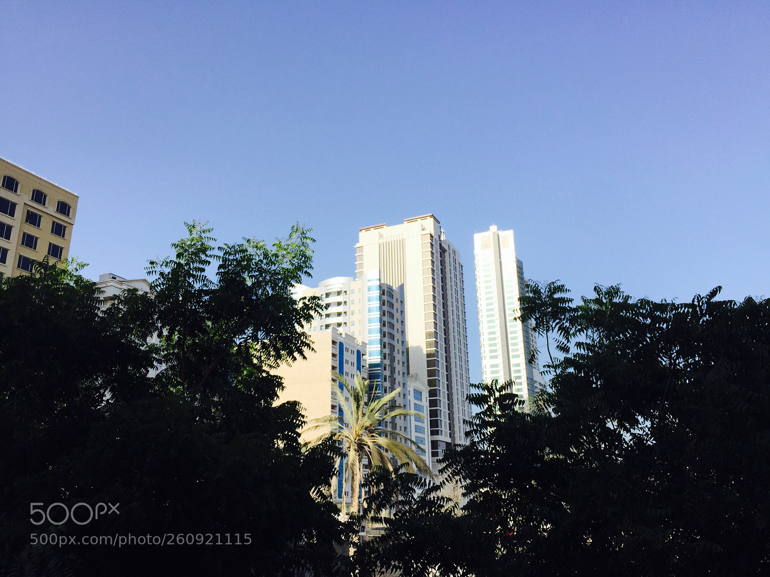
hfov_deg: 61.7
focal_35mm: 29
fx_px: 645
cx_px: 385
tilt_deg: +19.1
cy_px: 288
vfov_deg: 48.2
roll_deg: +0.1
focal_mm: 4.15
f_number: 2.2
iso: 32
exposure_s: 1/2326
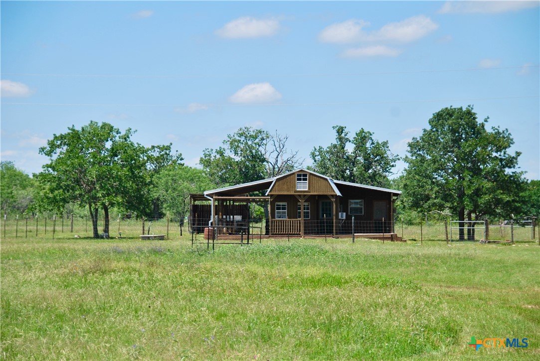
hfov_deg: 14.0
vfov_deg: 9.4
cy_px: 180
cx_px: 270
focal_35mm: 147
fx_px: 2207
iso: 110
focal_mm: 98
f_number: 5.6
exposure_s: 1/500
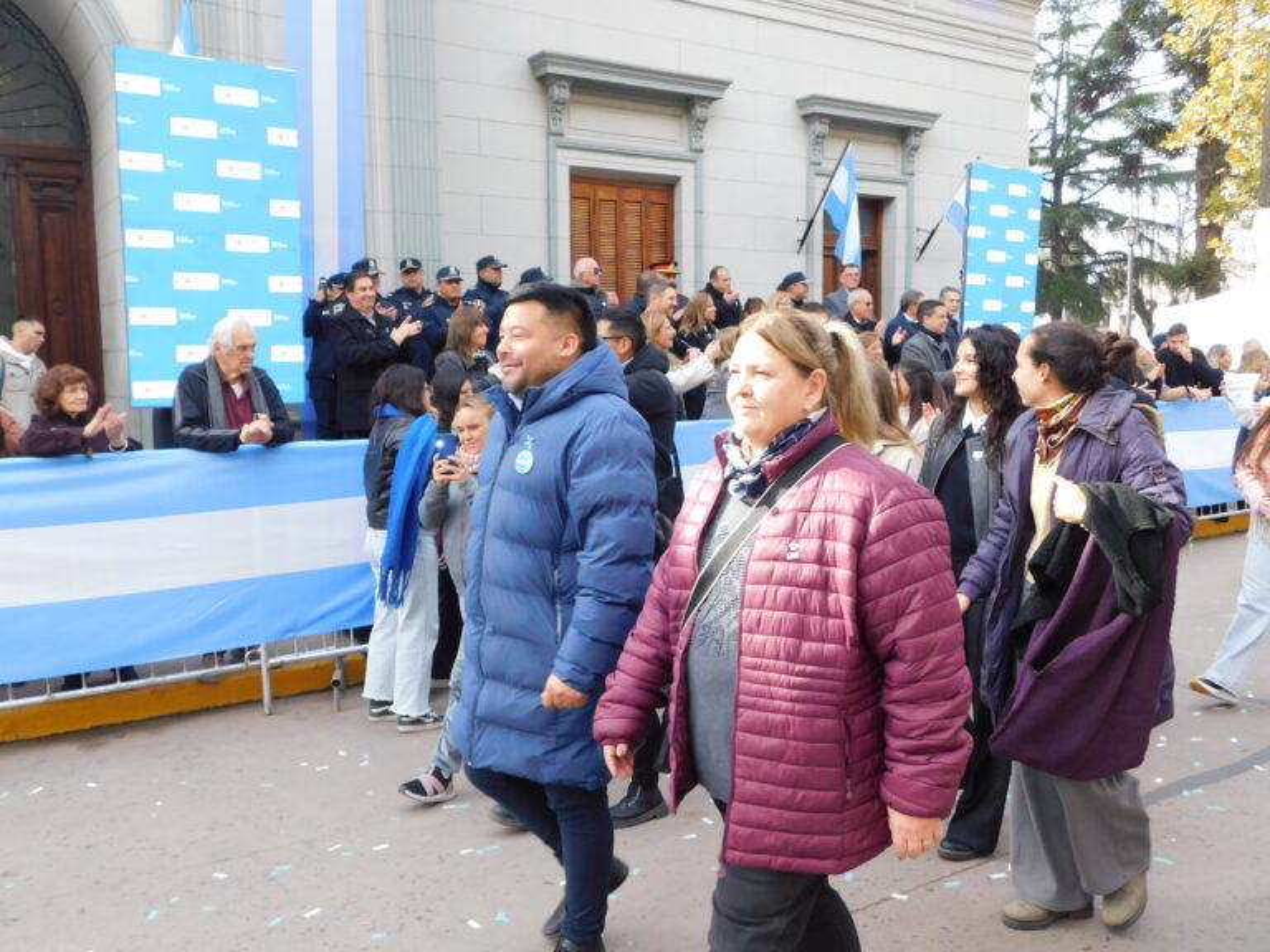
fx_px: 1101
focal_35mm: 30
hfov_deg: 60.0
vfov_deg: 46.8
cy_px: 476
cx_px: 635
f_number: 3.2
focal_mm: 5.3
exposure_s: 1/200
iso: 125
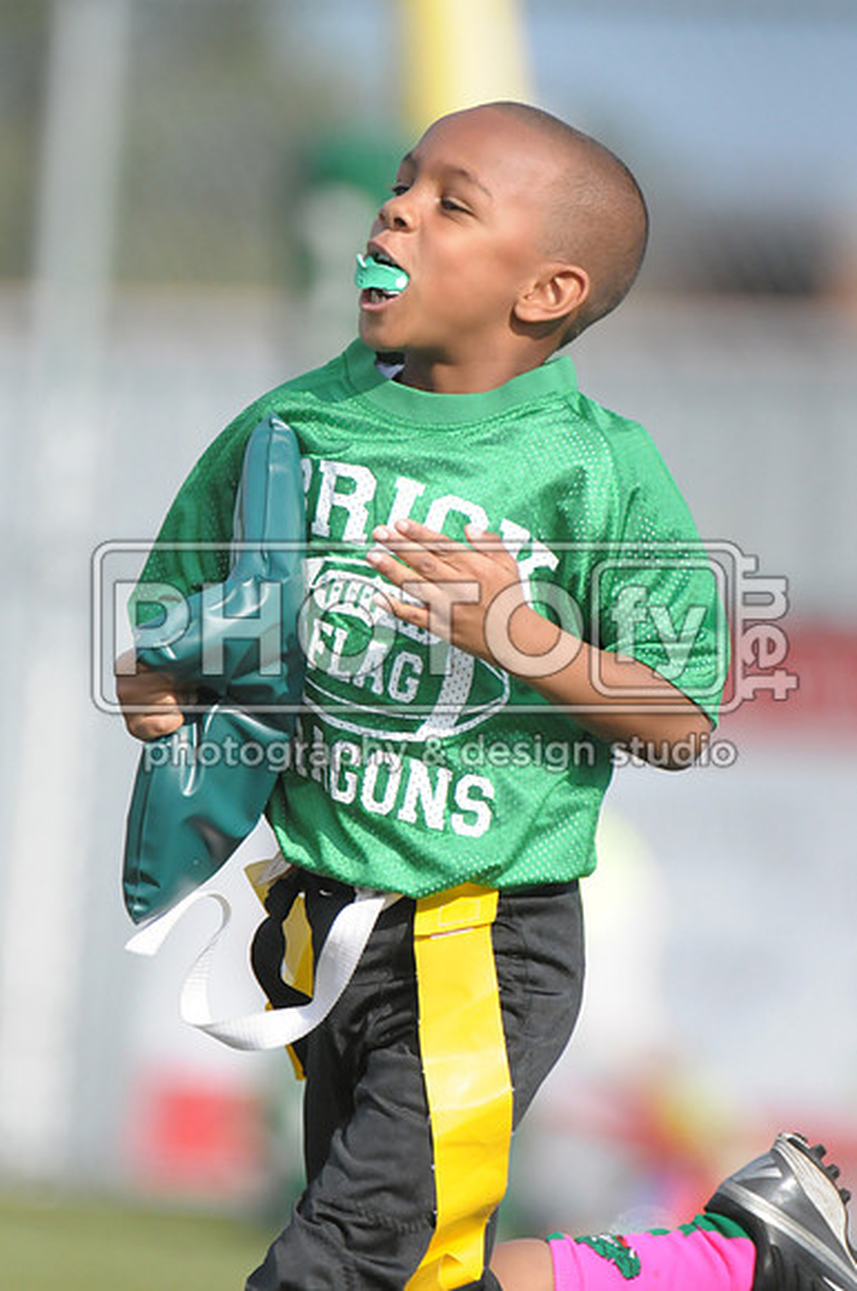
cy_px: 646
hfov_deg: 2.3
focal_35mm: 600
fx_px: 21488
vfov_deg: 3.4
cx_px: 428
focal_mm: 400
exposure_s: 1/8000
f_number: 4
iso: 1600
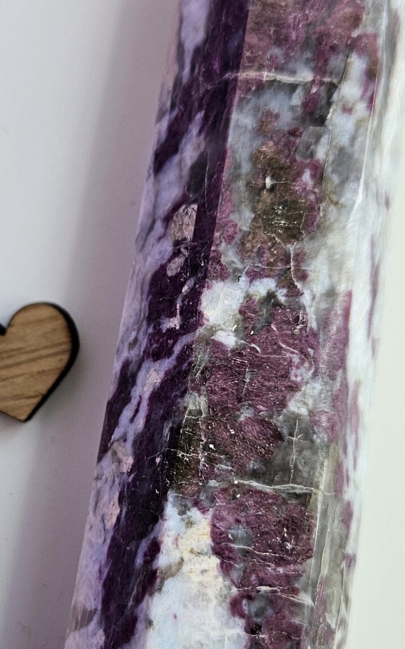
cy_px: 384
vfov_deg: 37.4
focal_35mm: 54
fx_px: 954
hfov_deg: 23.9
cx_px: 149
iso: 125
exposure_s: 1/359
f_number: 1.8
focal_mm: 5.4
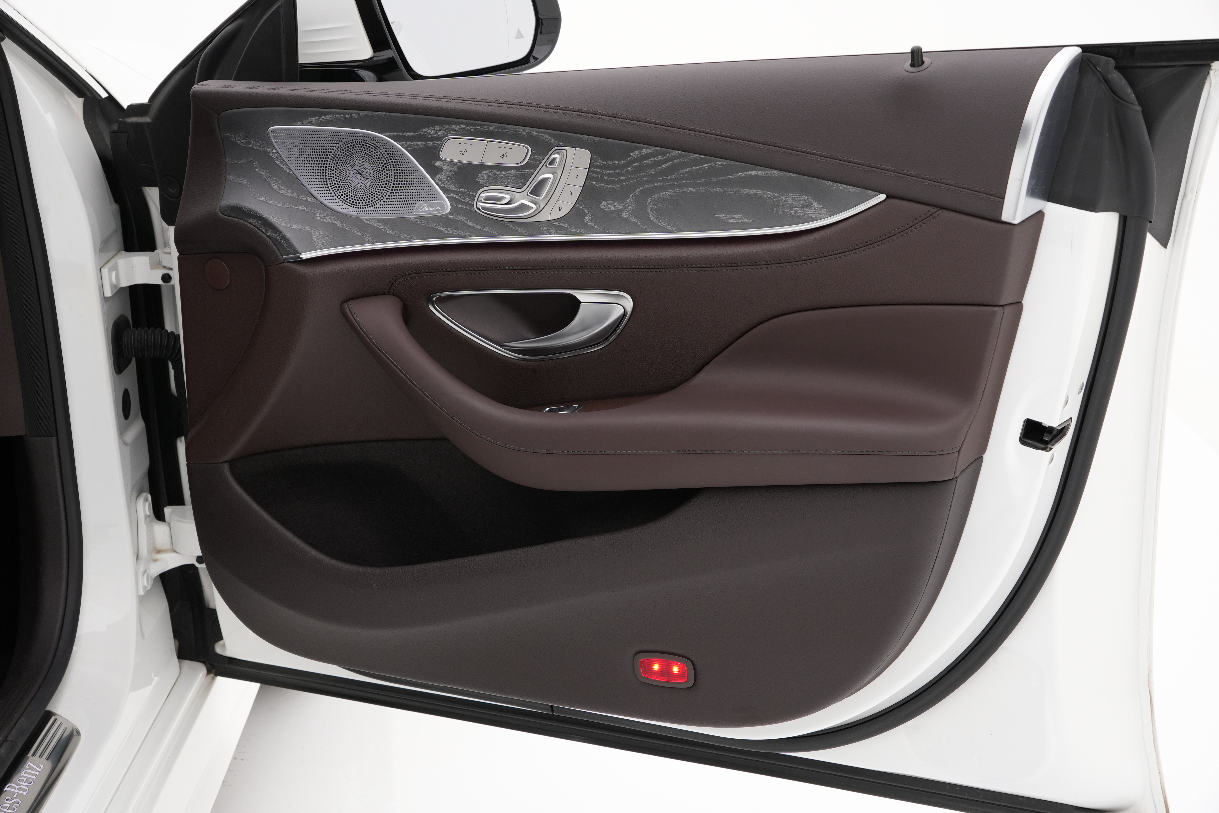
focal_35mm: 52
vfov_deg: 26.0
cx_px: 610
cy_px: 406
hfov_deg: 38.3
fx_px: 1757
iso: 250
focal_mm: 34.6
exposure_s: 1/50
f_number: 7.1
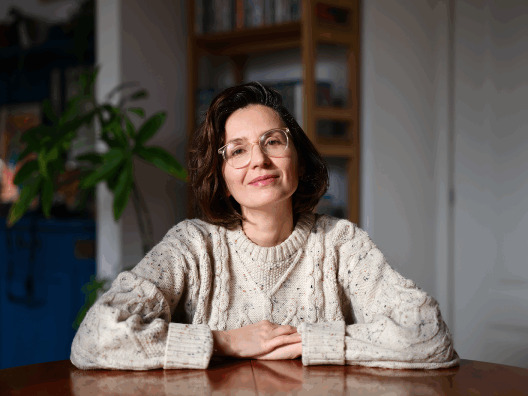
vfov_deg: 23.3
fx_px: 961
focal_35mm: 63
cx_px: 264
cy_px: 198
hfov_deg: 30.7
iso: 50
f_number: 2
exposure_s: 1/125
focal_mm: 80
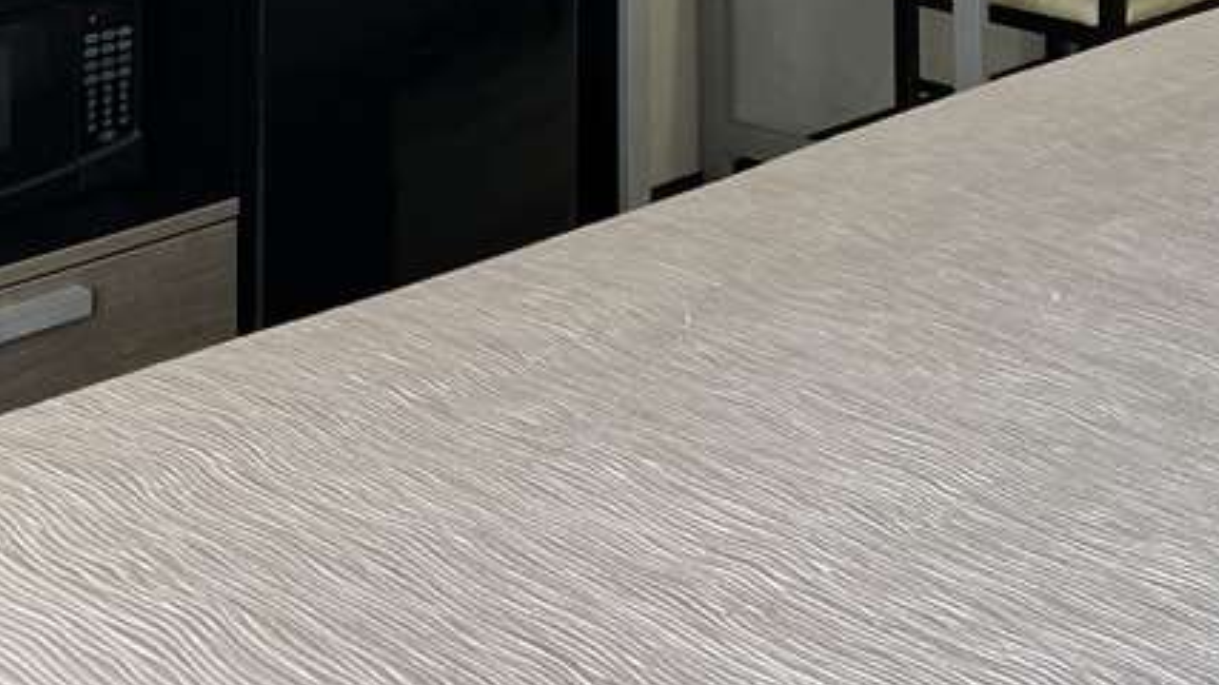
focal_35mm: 68
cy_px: -83
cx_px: 751
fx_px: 2198
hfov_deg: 30.9
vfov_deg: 17.1
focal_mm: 5.7
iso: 80
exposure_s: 1/60
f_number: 1.5
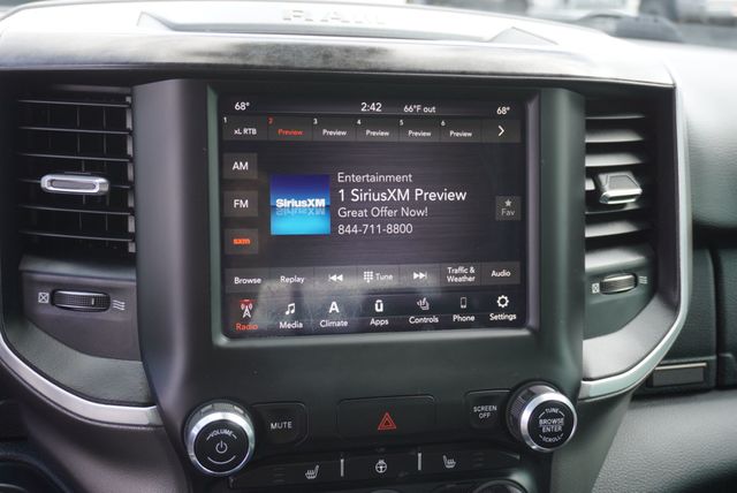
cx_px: 368
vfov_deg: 34.3
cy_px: 246
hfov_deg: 49.5
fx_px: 799
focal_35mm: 39
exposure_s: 1/60
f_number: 4.5
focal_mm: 26
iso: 125
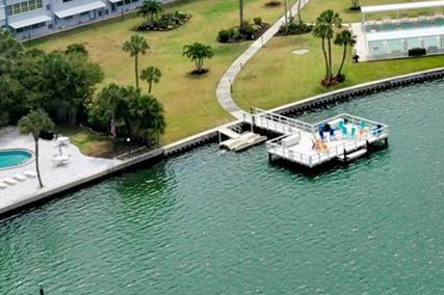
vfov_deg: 12.7
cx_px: 632
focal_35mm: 105
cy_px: -62
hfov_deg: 17.8
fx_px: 1294
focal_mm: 10.26
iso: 100
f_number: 10
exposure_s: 1/160
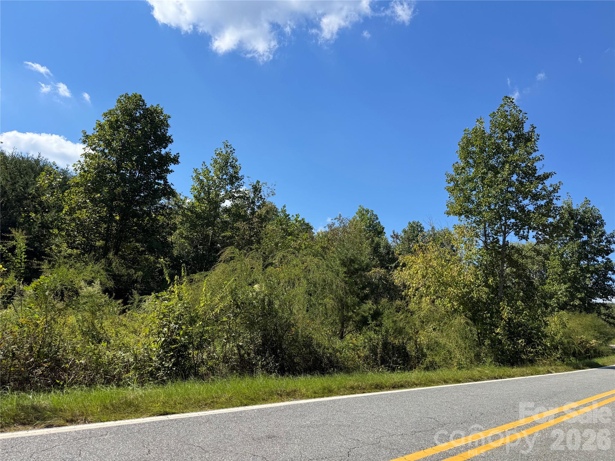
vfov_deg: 56.8
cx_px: 308
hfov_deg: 71.6
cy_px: 230
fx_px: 426
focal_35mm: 24
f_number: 1.78
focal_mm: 6.76
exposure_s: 1/3802
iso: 80
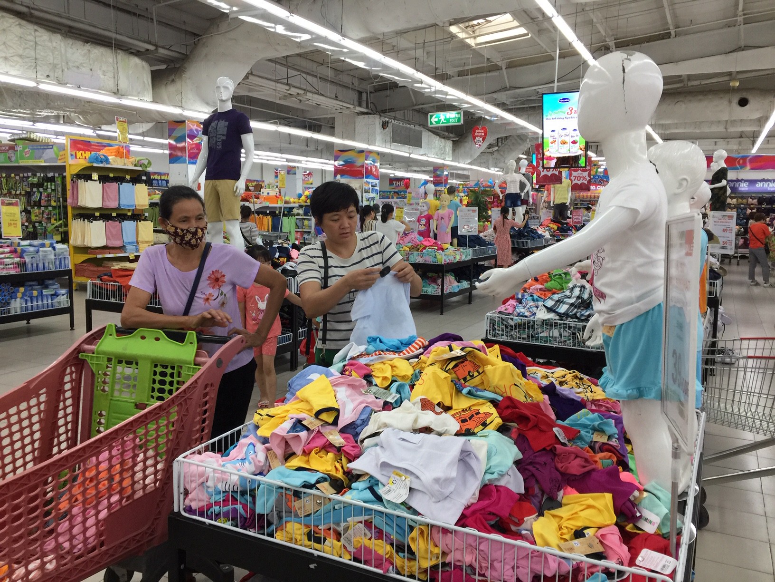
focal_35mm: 29
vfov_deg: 48.2
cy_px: 291
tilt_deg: -5.4
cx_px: 388
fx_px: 649
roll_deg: -2.3
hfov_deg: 61.7
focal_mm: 4.15
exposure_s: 1/33
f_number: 2.2
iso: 40
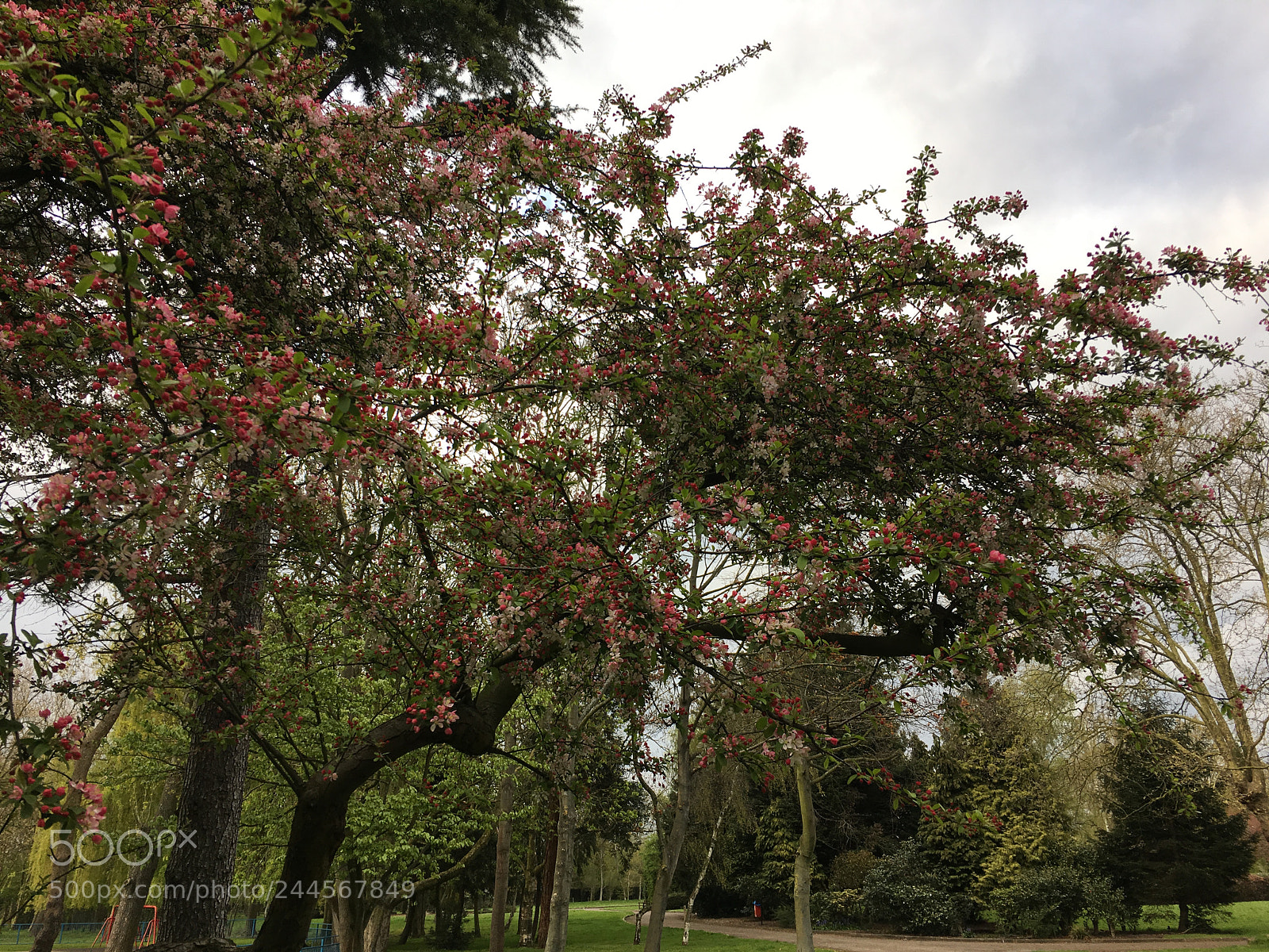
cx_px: 634
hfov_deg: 61.7
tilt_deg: +20.1
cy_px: 476
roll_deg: +0.9
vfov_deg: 48.2
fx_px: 1063
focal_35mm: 29
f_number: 2.2
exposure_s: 1/191
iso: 25
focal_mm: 4.15
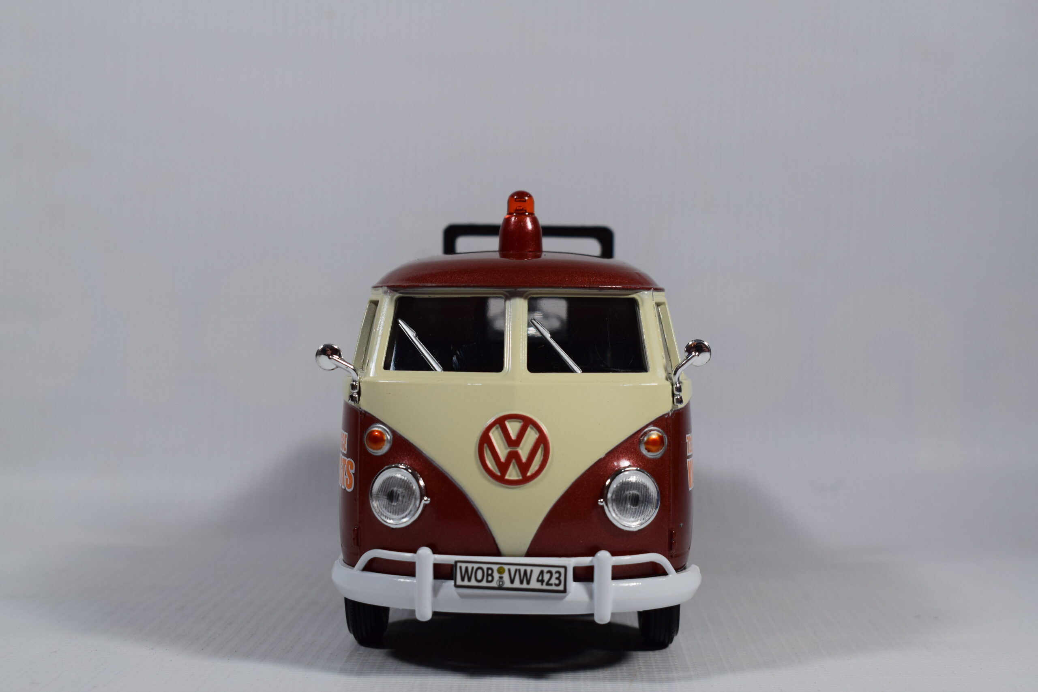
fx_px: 1643
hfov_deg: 35.1
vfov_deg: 23.8
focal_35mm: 57
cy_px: 346
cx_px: 519
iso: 400
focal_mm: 38
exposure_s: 1/60
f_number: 8
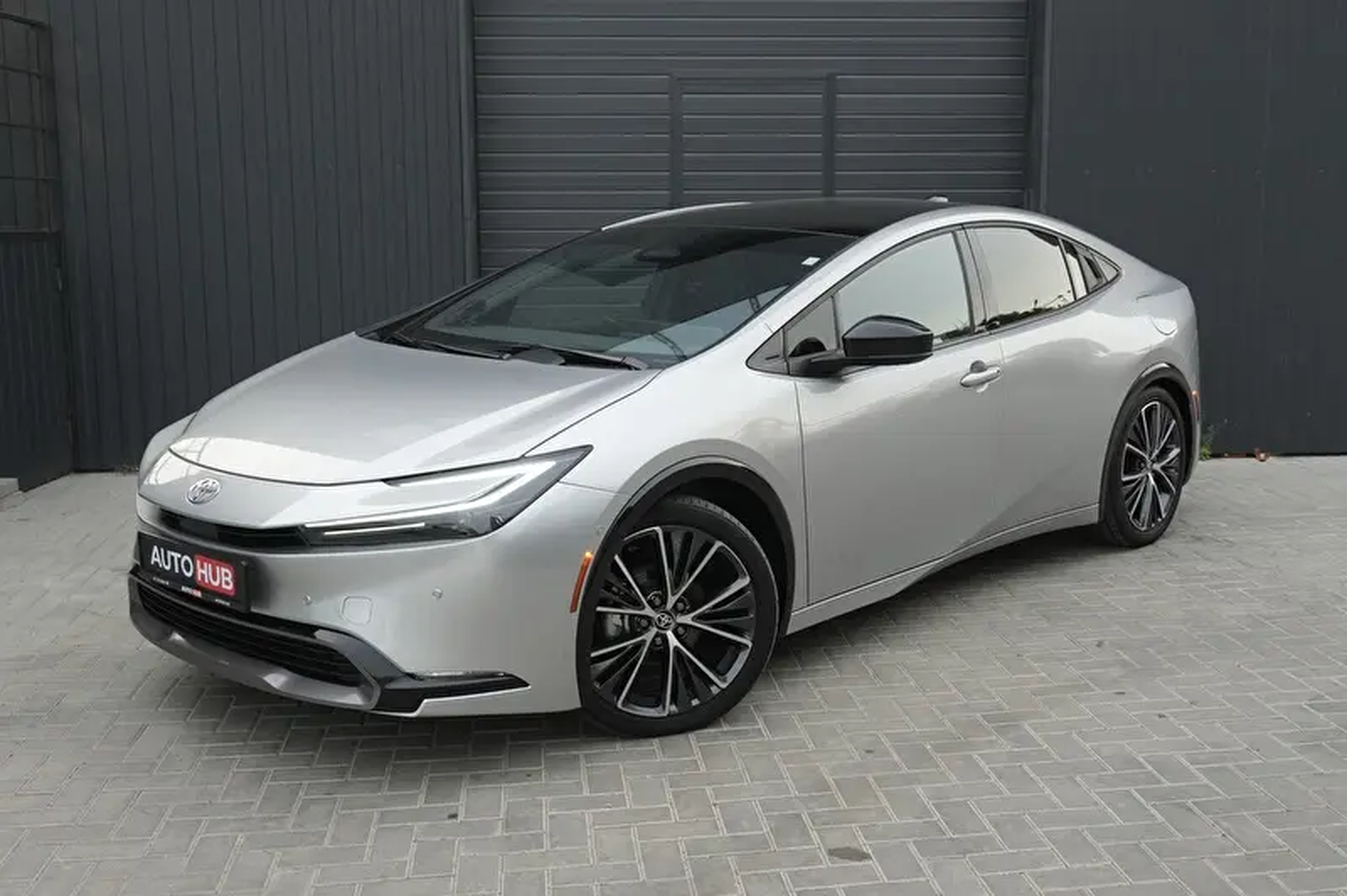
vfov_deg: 36.8
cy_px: 448
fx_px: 1346
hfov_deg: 53.2
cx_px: 674
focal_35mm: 36
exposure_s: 1/160
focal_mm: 24
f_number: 4.5
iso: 400
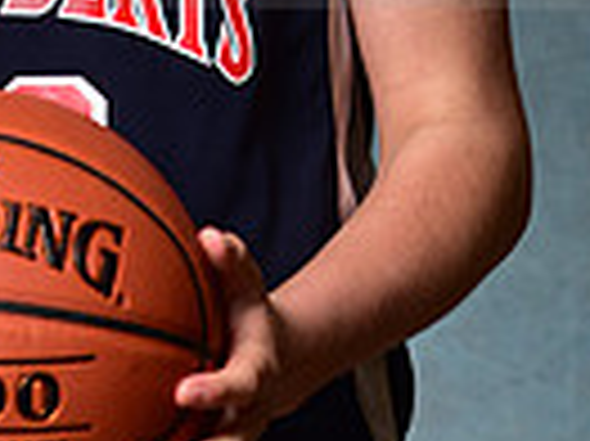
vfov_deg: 4.9
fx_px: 5092
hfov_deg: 6.6
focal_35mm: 299
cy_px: -135
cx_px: 16
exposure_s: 1/200
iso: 100
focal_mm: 70
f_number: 5
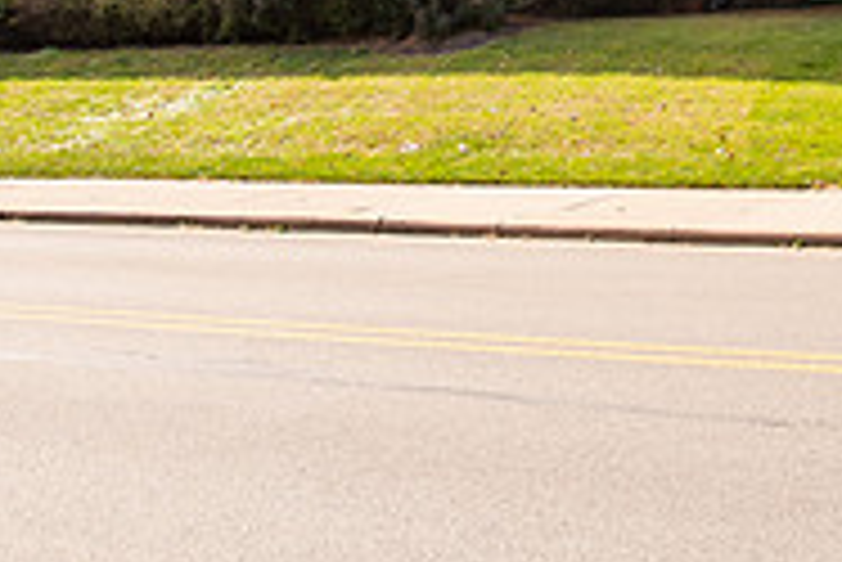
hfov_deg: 31.0
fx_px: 1451
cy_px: -164
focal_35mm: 62
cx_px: 747
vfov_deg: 20.2
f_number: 5.6
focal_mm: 20
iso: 400
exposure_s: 1/320
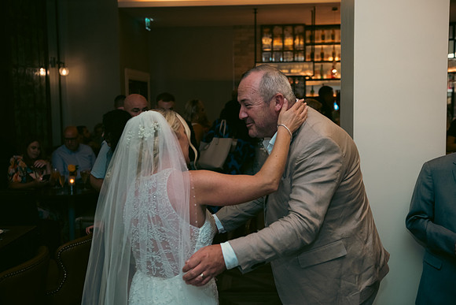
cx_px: 228
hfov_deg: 44.5
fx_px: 557
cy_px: 152
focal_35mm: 44
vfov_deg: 30.5
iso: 800
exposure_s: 1/160
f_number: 3.5
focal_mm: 44
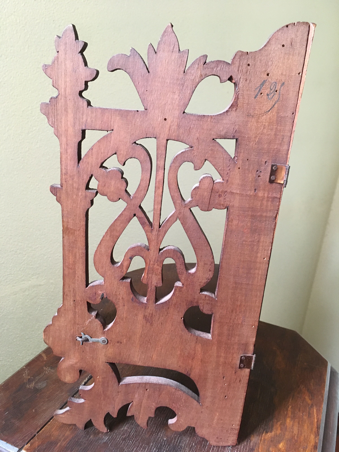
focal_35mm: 29
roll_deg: -4.6
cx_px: 170
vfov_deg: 61.7
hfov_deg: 48.2
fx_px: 379
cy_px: 226
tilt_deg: -21.8
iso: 200
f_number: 2.2
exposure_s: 1/25
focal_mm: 4.15
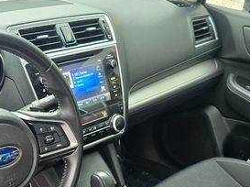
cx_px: 56
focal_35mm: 54
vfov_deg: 25.3
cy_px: 200
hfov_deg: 34.7
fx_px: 389
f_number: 1.7
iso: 160
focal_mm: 6.3
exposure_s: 1/120
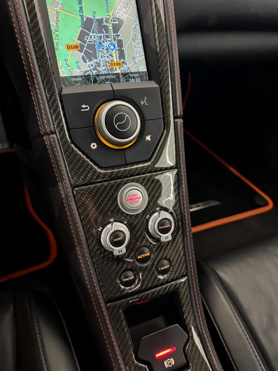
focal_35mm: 24
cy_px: 186
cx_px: 139
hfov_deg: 56.8
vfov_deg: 71.6
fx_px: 257
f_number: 1.8
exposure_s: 1/40
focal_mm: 6.8
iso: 1000
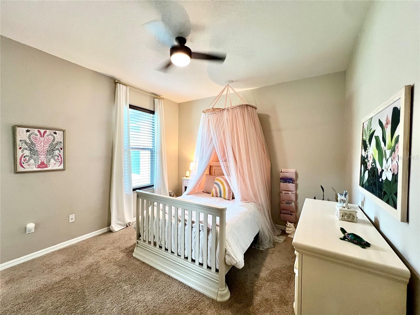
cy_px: 158
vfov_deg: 89.9
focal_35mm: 13
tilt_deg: -1.2
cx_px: 210
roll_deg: -0.3
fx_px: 158
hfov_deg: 106.2
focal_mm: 1.57
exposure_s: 1/60
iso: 640
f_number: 1.8
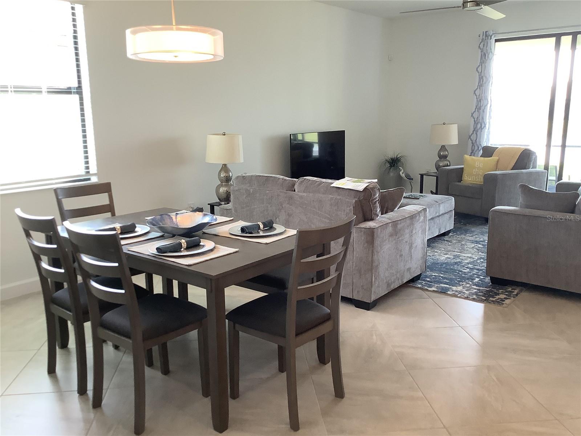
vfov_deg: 45.4
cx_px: 290
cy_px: 218
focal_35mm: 31
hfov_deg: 58.4
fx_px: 520
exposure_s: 1/60
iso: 100
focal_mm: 3.3
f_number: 2.4
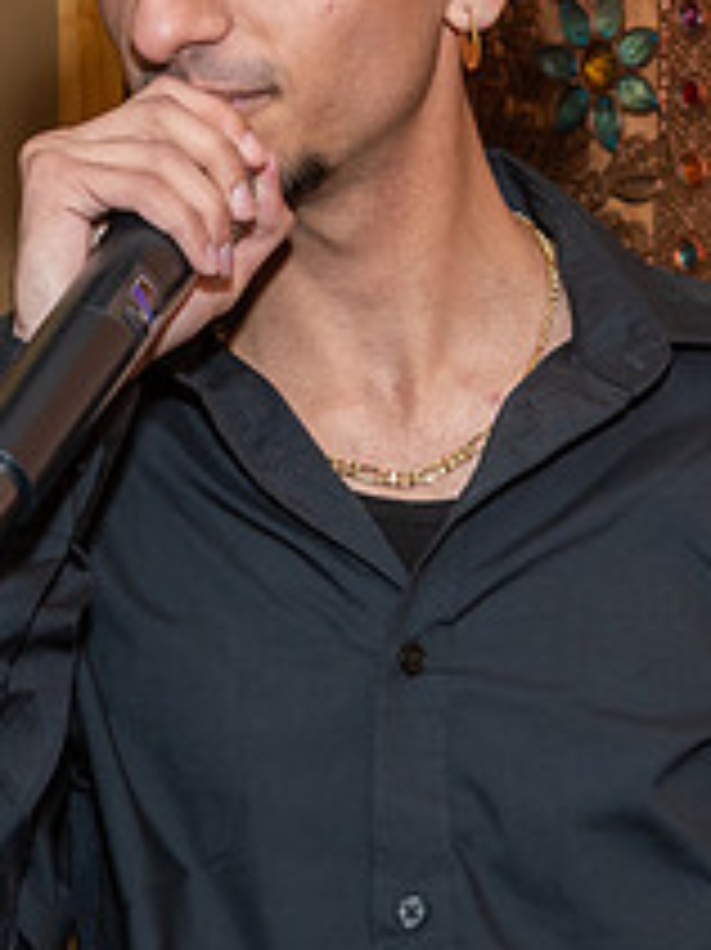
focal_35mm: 225
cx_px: 226
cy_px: 268
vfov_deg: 8.8
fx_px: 6168
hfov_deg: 6.6
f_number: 6.3
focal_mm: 44
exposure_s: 1/250
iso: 500
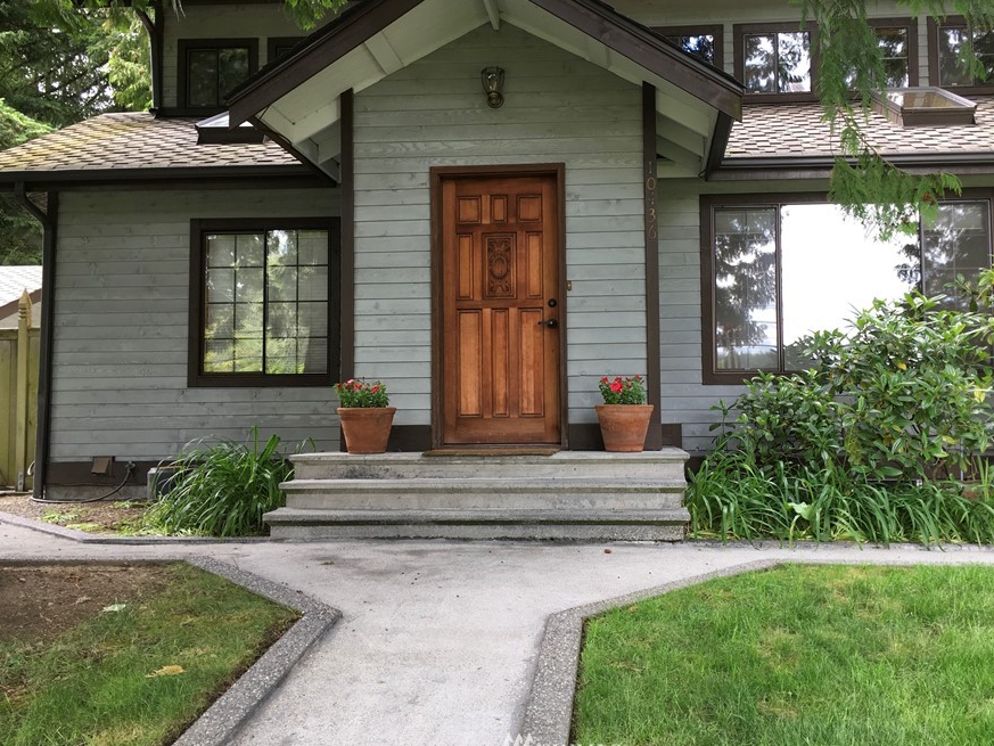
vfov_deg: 41.8
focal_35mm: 34
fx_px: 976
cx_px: 562
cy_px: 353
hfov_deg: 53.8
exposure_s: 1/60
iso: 32
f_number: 2.2
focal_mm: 4.15
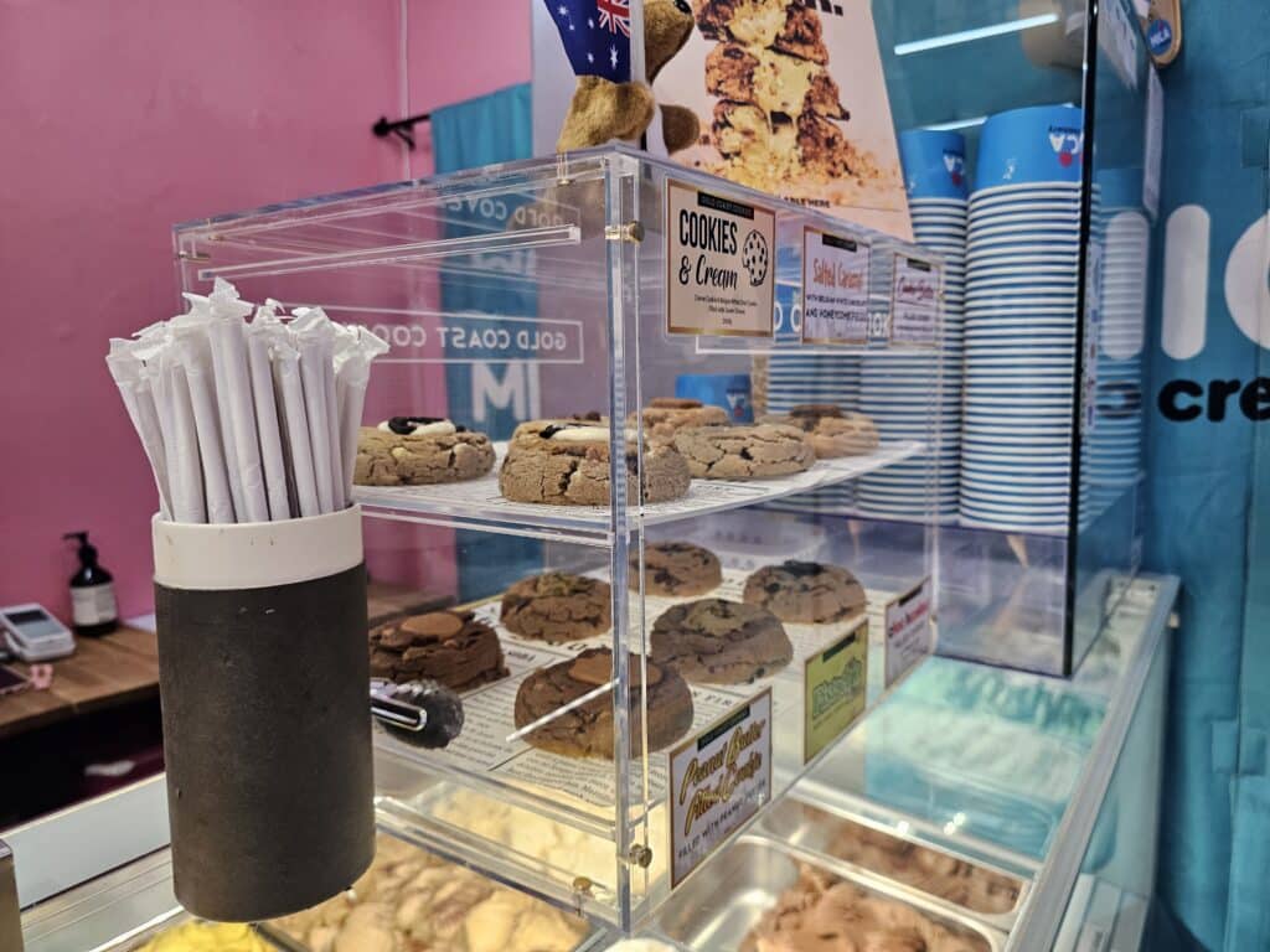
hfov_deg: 73.9
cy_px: 476
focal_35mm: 23
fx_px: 844
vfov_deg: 58.9
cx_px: 635
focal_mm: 6.3
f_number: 1.7
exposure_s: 1/100
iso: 200
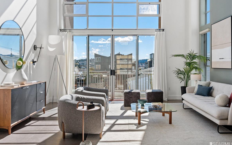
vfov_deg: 40.0
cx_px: 117
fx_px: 199
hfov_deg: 60.4
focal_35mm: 32
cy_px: 69
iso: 400
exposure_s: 1/160
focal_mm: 30.5
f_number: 11
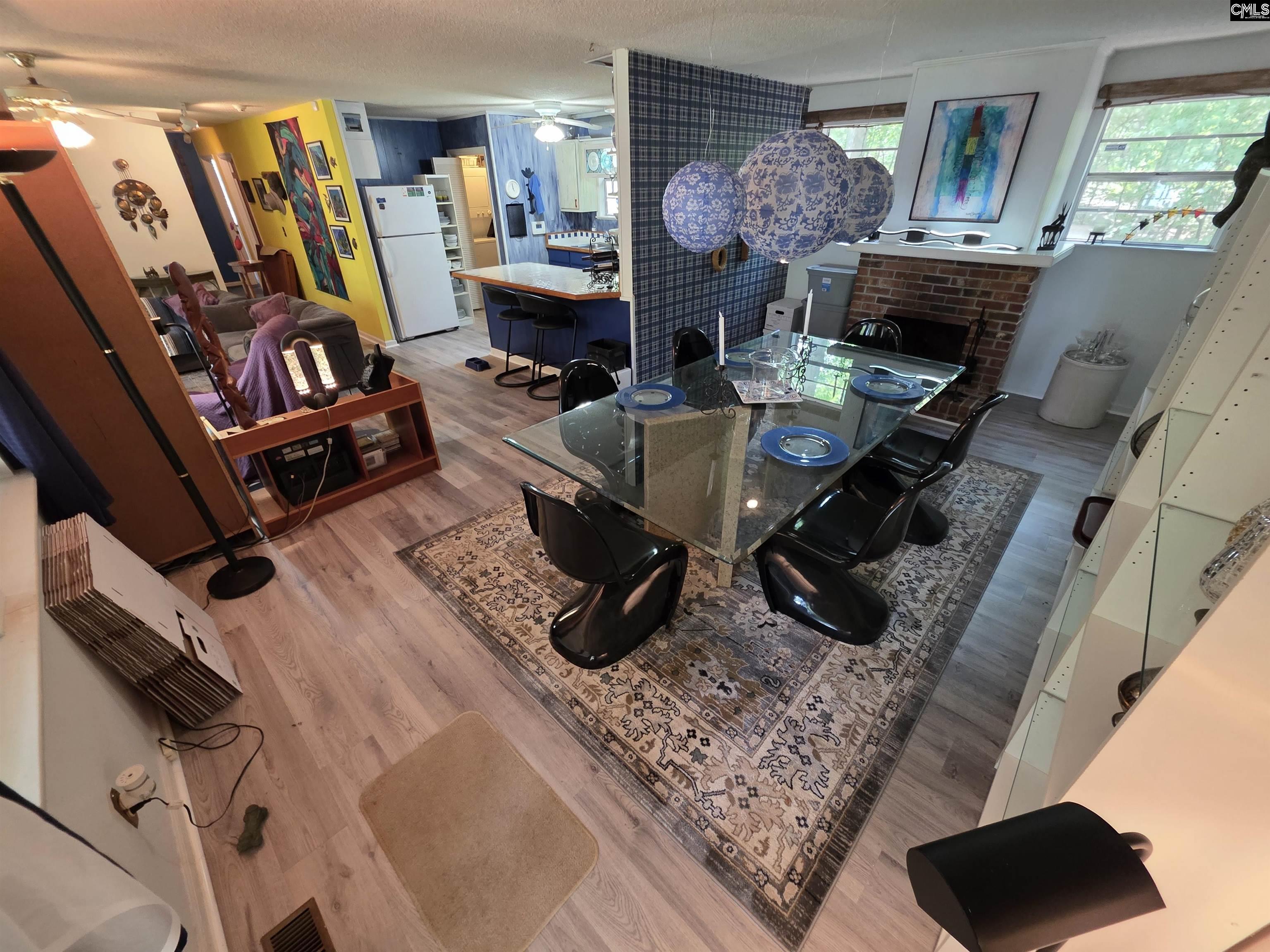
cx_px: 635
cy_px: 476
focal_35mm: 13
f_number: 1.9
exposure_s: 1/60
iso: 400
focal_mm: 2.2
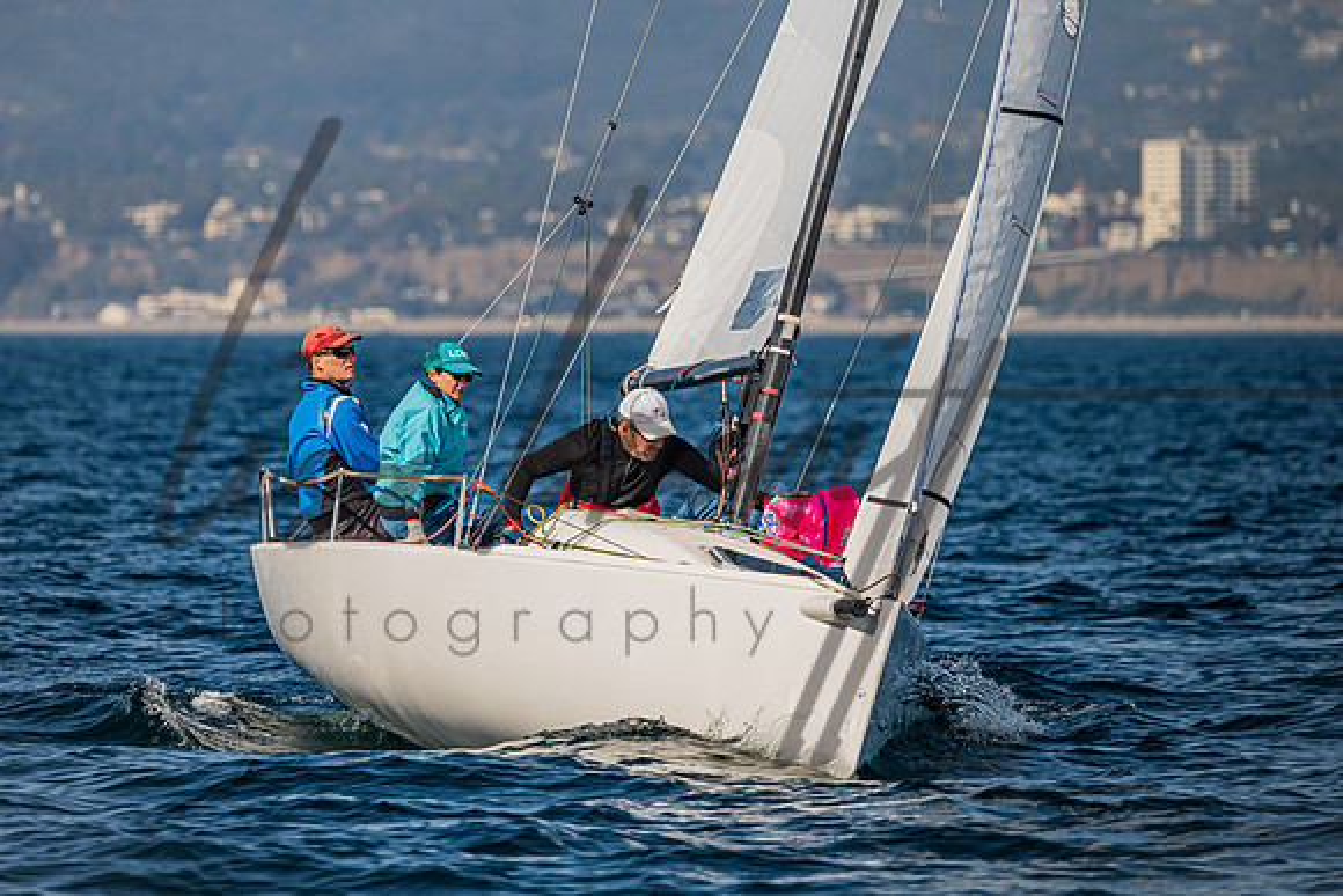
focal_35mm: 383
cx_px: 502
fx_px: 14303
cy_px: 310
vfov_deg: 3.6
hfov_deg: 5.4
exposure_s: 1/4000
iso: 400
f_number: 5.3
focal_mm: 290
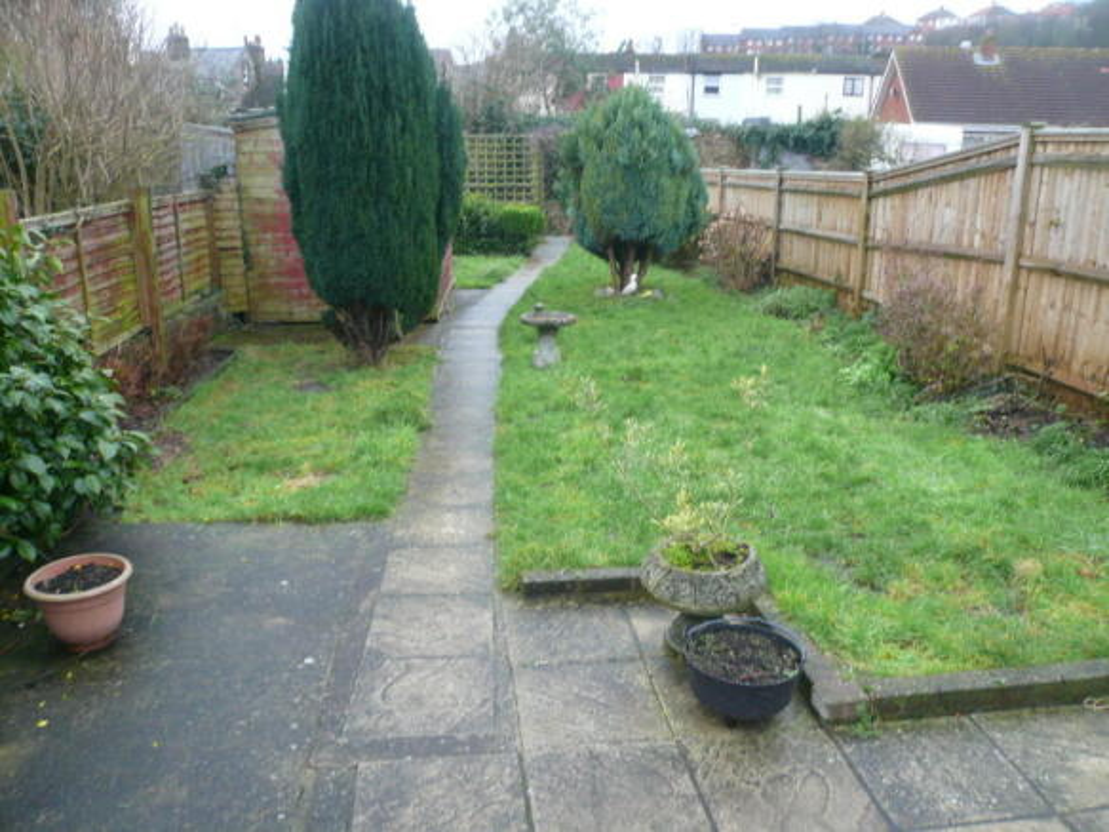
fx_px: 897
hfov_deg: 63.5
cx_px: 554
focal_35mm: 28
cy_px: 416
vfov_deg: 49.7
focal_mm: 4.6
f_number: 2.8
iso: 100
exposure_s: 1/30
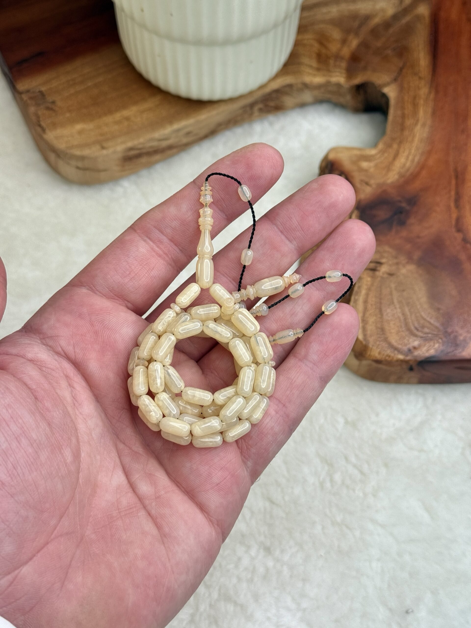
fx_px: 871
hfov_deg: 30.3
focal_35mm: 48
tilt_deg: -60.6
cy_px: 314
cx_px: 236
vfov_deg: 39.7
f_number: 1.78
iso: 64
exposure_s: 1/275
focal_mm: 6.76
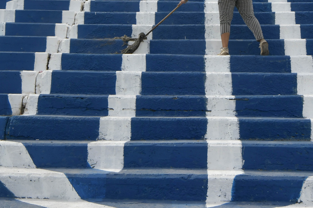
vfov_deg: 25.8
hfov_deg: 38.0
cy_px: 62
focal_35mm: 52
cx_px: 188
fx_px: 452
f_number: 8
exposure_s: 1/800
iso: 500
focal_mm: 16
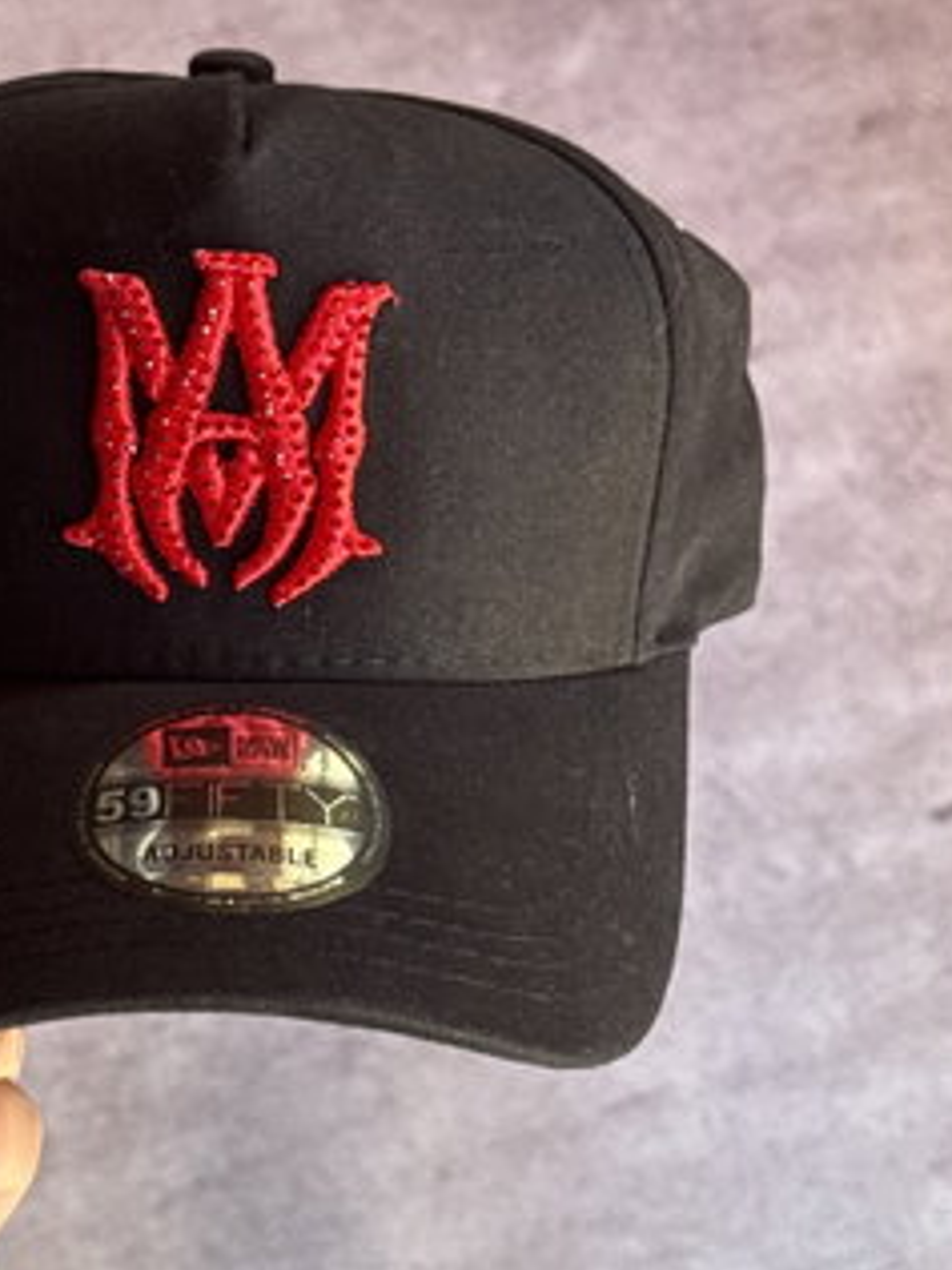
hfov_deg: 18.1
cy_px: 516
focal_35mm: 81
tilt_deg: -72.3
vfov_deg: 24.1
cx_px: 201
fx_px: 2970
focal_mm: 6.76
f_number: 1.78
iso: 100
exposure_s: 1/75
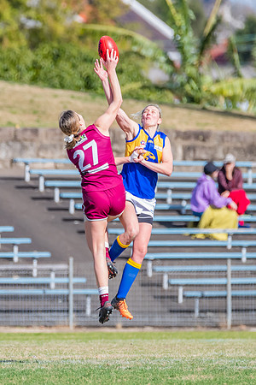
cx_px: 63
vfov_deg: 2.1
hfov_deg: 1.4
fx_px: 10701
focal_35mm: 1003
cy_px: 193
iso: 800
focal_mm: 500
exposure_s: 1/1600
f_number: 9
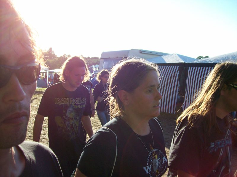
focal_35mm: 36
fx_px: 246
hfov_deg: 51.4
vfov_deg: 39.6
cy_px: 88
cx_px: 118
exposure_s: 1/609
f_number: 2.7
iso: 80
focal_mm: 6
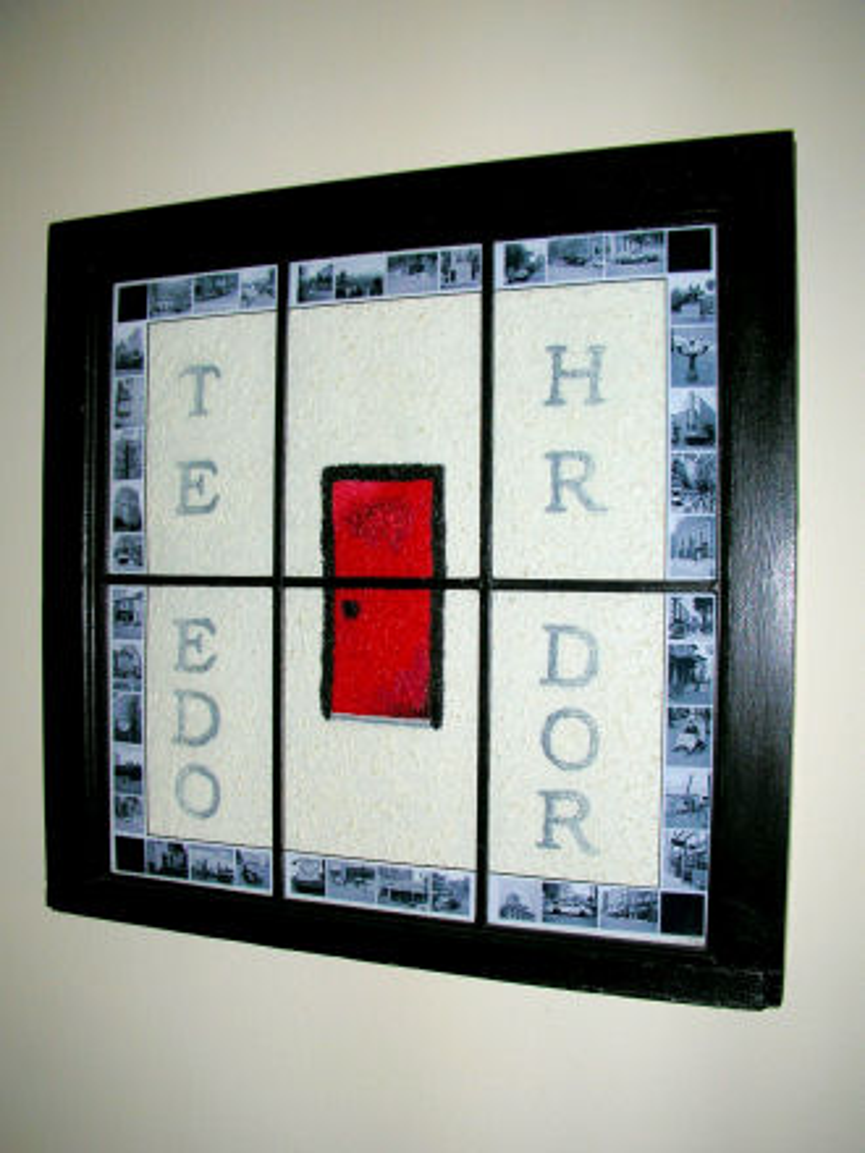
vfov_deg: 52.6
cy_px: 576
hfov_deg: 40.7
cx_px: 432
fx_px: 1166
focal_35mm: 35
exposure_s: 1/60.1
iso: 50
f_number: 3
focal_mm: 5.8
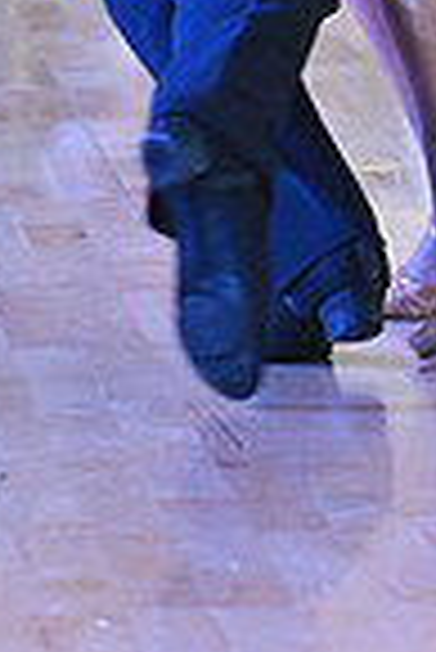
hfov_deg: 2.0
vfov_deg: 2.9
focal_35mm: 699
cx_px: 339
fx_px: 12667
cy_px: -562
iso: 10000
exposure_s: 1/400
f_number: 7.1
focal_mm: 175
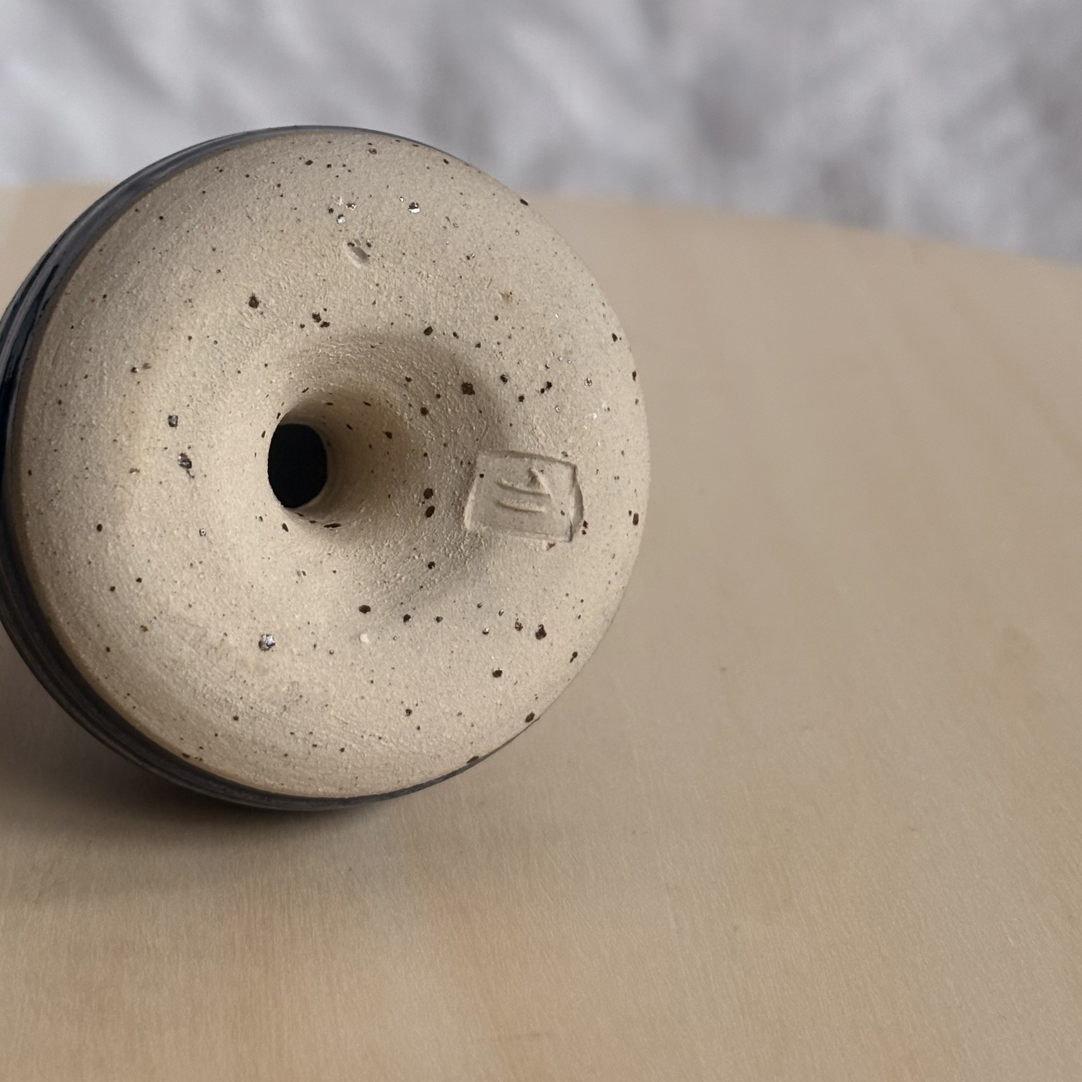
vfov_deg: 22.3
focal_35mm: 77
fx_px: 2723
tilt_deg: -18.0
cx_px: 462
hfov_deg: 22.5
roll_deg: -2.6
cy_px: 325
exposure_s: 1/102
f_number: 1.6
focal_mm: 5.96
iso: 50
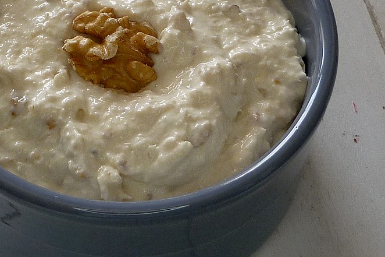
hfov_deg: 18.4
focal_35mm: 111
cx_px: 115
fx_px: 1187
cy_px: 87
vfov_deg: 12.3
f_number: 3
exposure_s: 1/160
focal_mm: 6.4
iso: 80
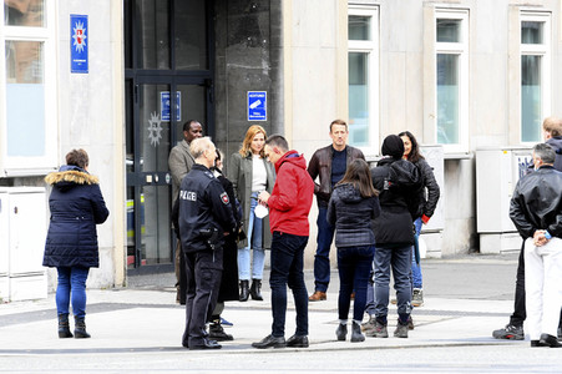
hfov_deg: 10.3
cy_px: 187
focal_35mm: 200
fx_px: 3120
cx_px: 281
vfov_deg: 6.9
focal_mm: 200
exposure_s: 1/160
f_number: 9
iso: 2000
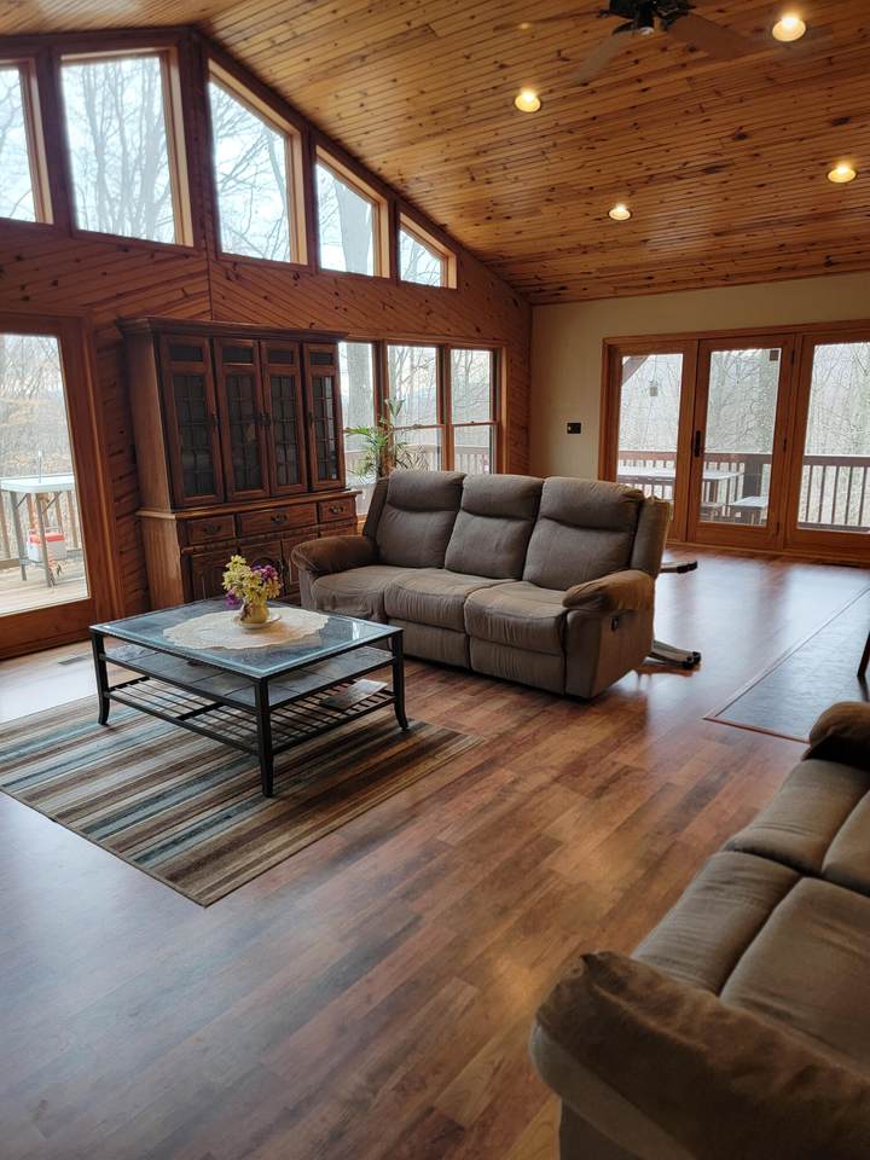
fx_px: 804
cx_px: 435
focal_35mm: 24
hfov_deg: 56.8
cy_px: 580
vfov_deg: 71.6
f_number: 1.8
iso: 200
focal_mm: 6.7
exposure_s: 1/60
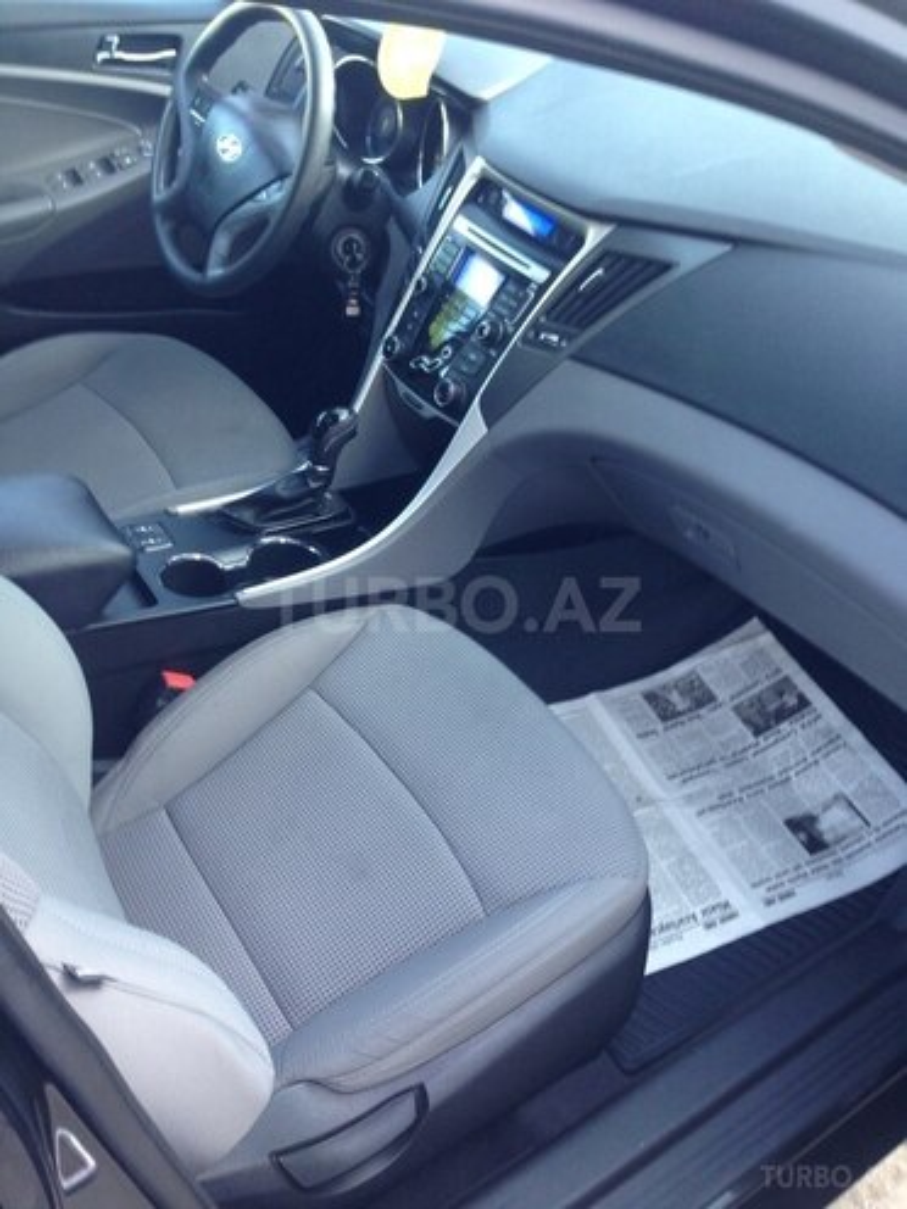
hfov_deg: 42.9
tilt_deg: -33.9
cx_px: 454
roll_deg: -9.2
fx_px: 1153
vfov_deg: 55.4
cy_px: 604
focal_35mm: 33
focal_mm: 4.12
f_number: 2.4
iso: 50
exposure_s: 1/30
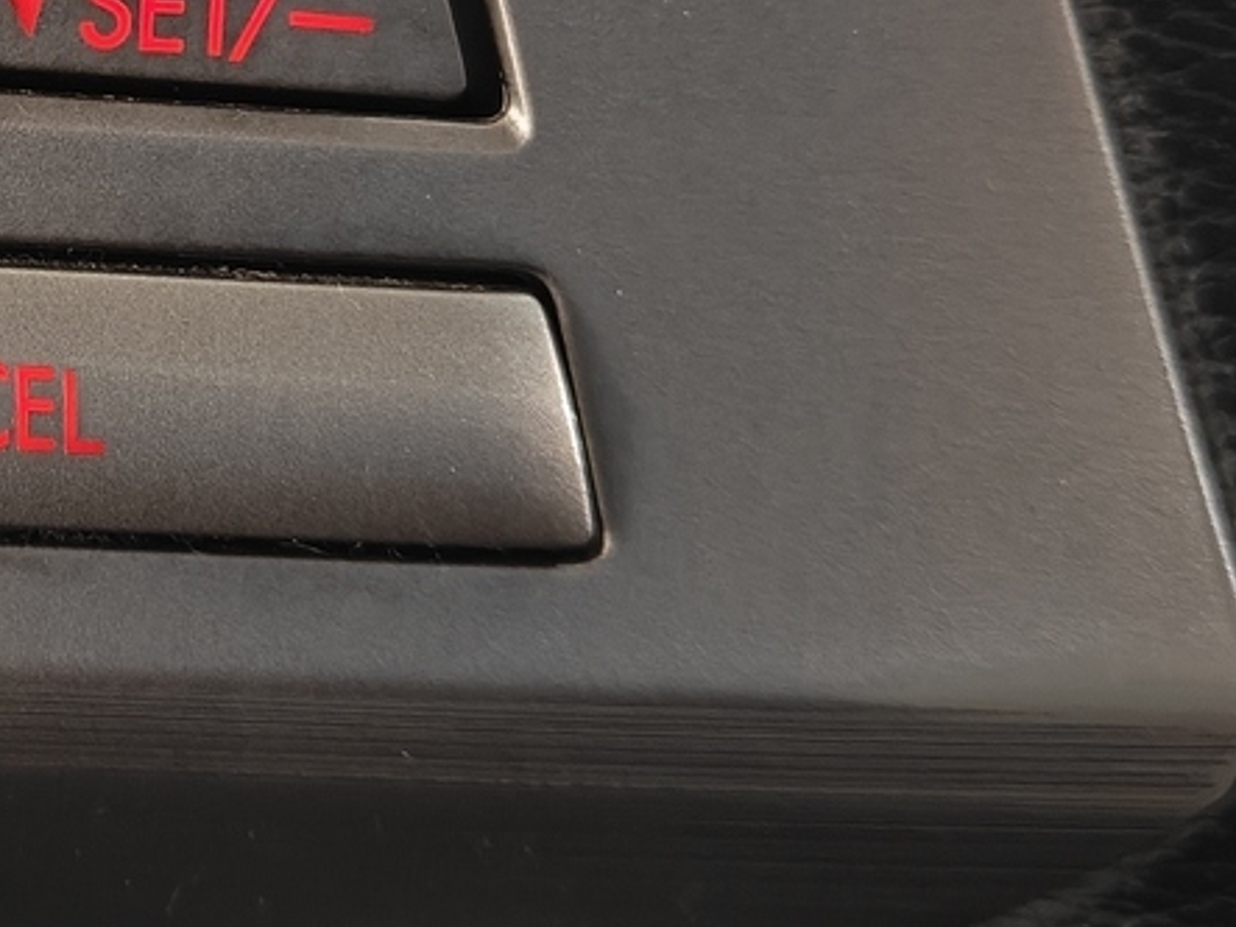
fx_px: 2784
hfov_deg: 23.2
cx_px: -193
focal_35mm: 78
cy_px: 50
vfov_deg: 18.5
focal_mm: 5.59
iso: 1600
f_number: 1.8
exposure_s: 1/25
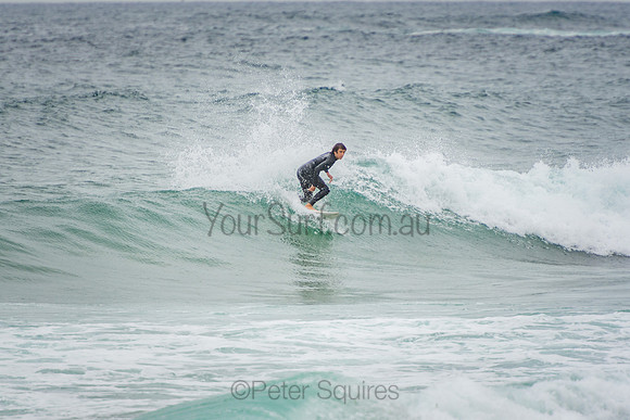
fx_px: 10808
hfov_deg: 3.3
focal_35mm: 617
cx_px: 326
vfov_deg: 2.2
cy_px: 203
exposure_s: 1/1600
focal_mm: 390
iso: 280
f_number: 5.6
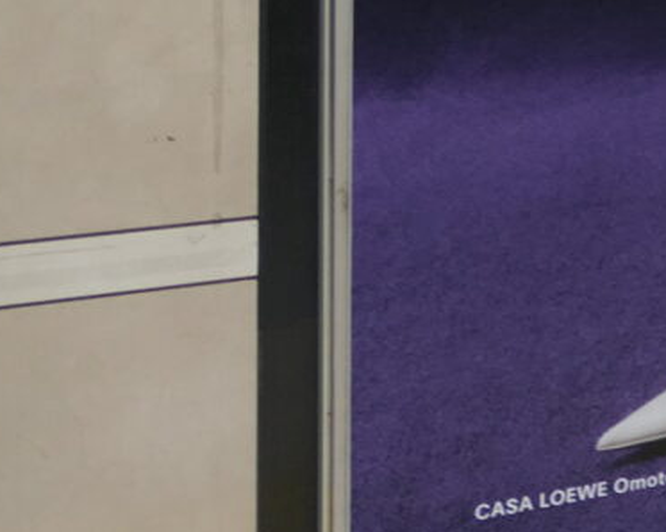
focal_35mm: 116
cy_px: -202
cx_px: 1430
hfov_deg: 13.5
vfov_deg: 12.8
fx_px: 2285
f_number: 1.4
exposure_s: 1/80
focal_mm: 8.8
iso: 125
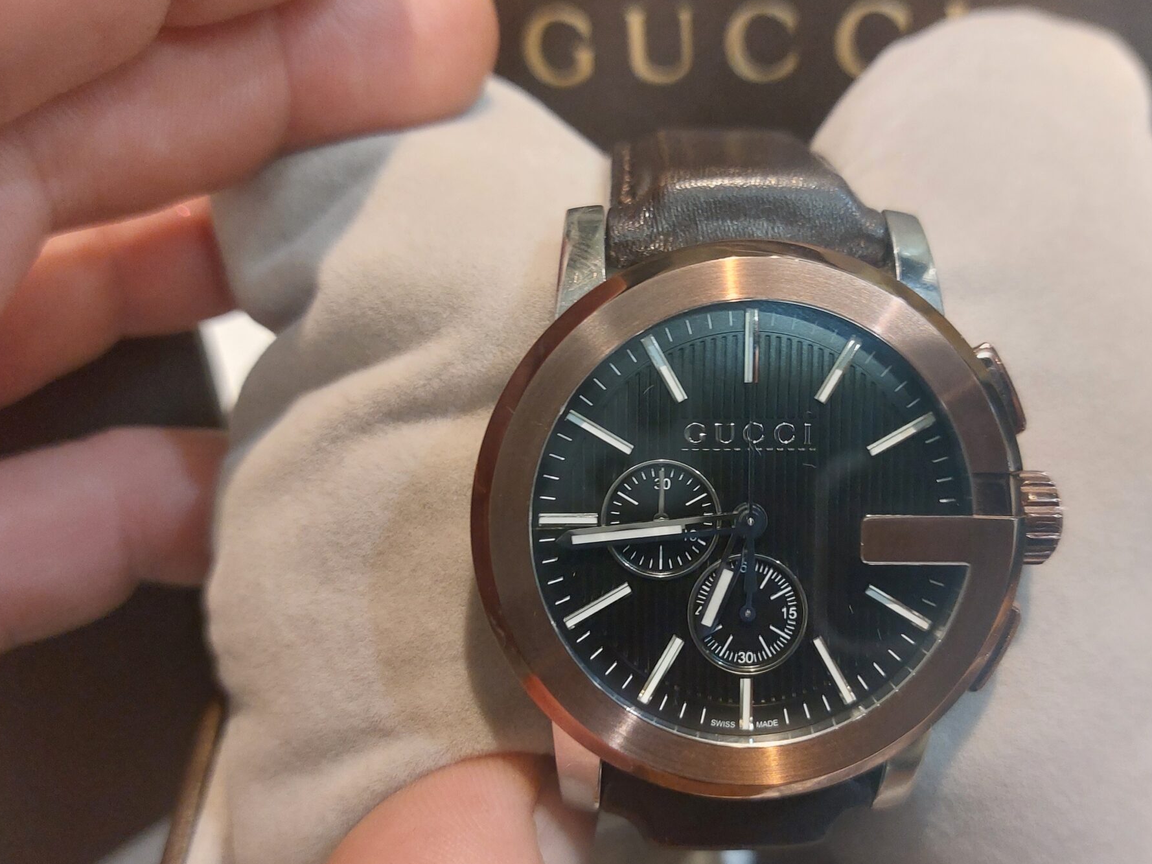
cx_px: 627
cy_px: 469
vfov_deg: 39.6
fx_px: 1198
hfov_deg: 51.3
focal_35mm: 36
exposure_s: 1/50
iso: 200
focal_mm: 5.23
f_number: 1.8
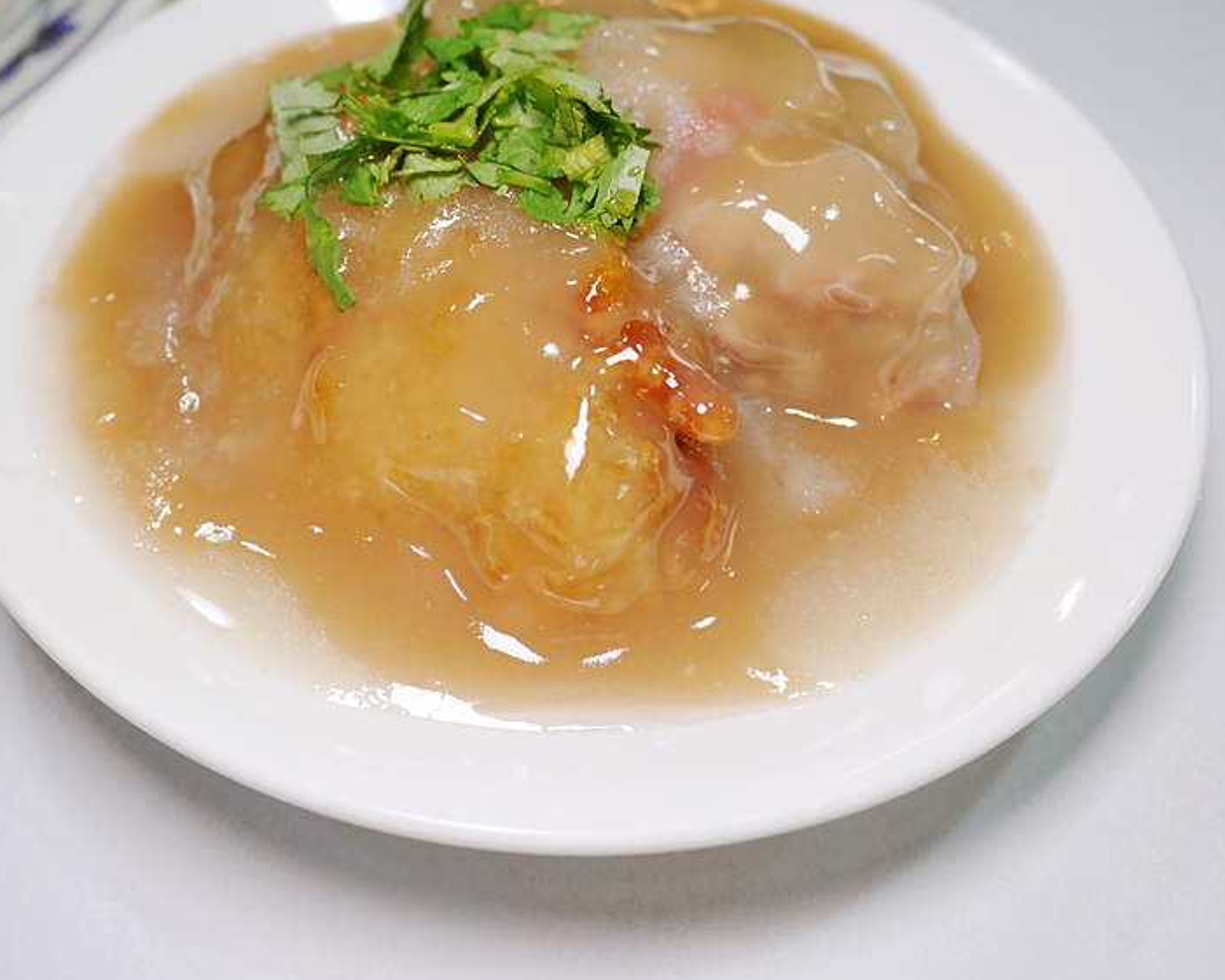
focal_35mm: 39
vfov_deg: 37.9
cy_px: 345
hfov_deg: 46.4
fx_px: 1414
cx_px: 460
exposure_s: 1/60
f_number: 2.5
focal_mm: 14
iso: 200
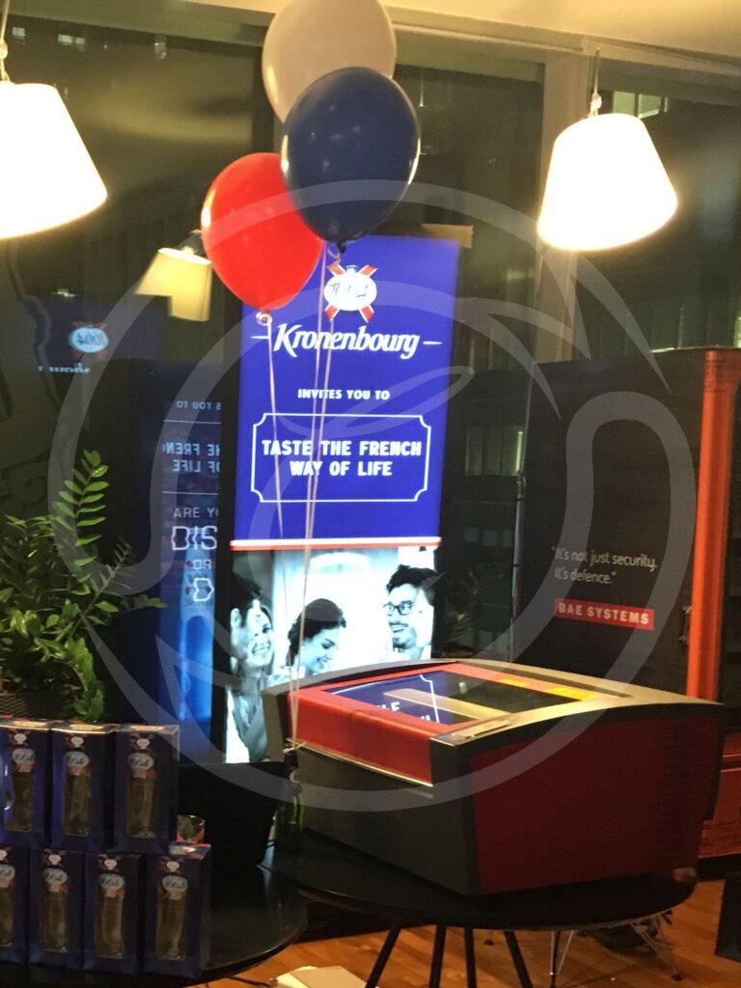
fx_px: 828
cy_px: 494
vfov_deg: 61.7
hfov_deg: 48.2
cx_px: 370
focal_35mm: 29
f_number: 2.2
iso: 250
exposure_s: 1/17
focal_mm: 4.15
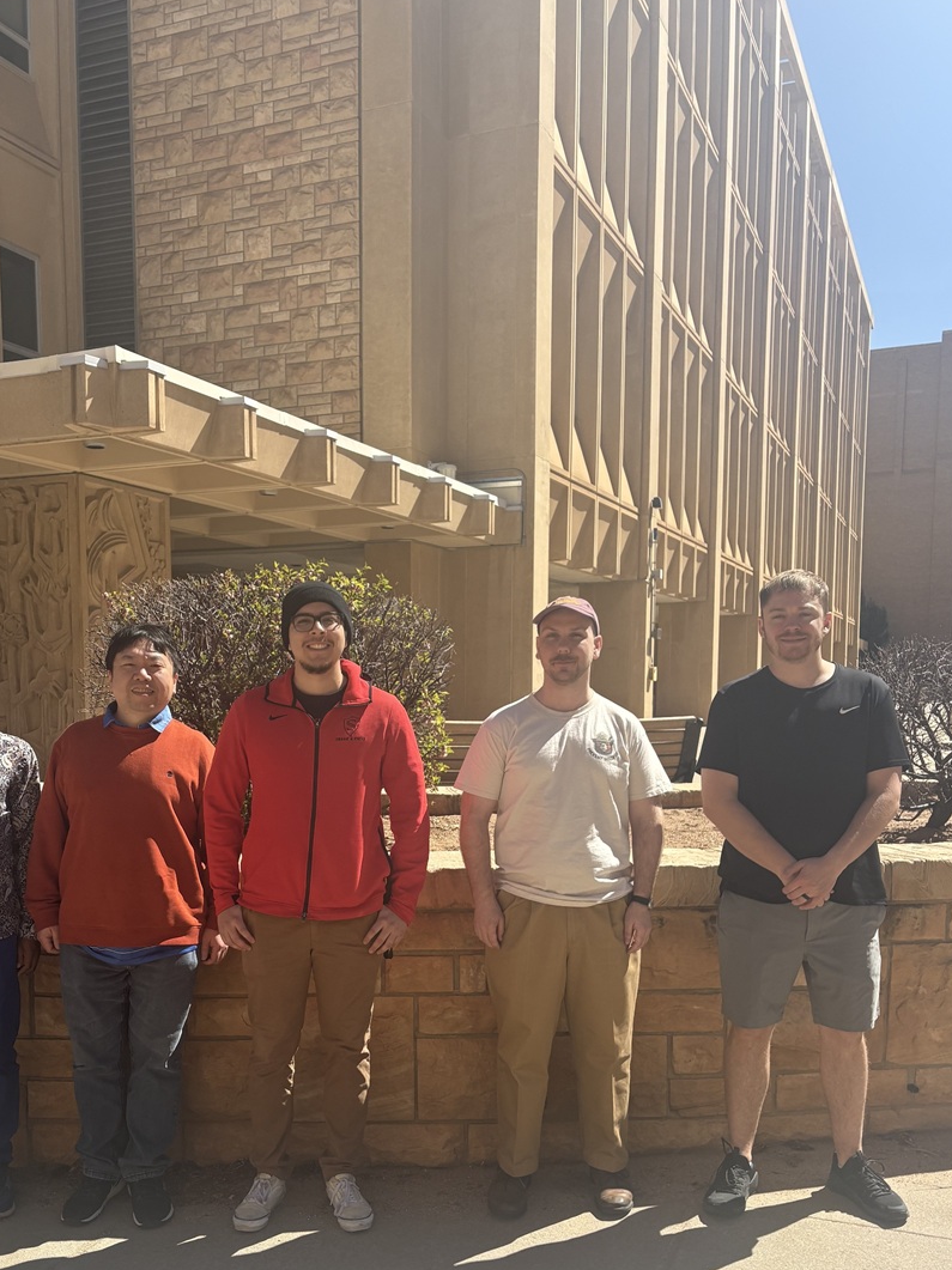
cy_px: 806
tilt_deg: -4.8
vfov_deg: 52.0
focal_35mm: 35
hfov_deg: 40.5
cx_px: 372
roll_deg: +0.3
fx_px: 1284
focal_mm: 5.96
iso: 50
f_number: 1.6
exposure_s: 1/2208
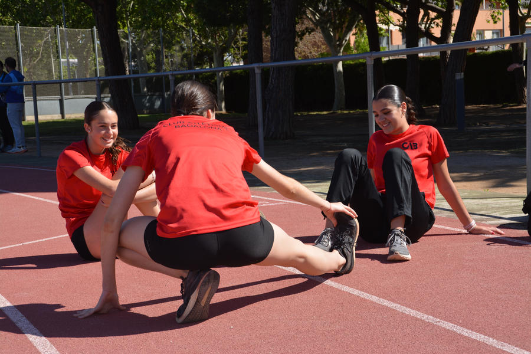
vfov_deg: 18.2
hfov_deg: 27.0
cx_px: 266
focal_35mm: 75
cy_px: 177
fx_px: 1106
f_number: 9
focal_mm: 50
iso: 100
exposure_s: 1/200
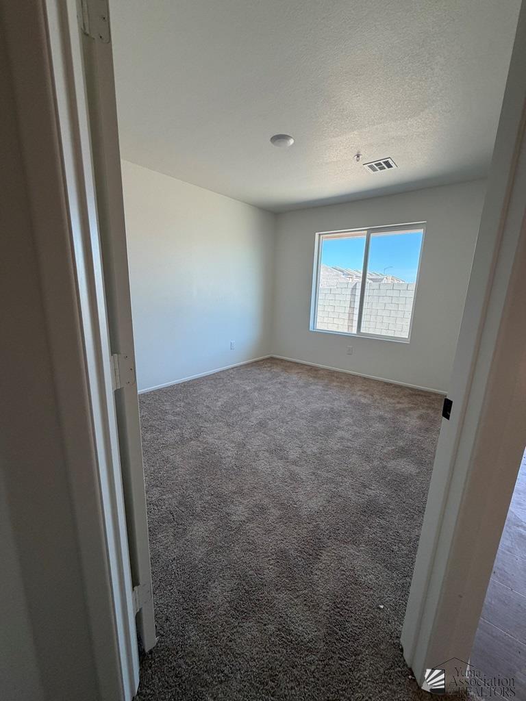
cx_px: 263
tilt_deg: -12.5
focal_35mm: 14
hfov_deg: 85.7
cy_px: 350
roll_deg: -1.8
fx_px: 284
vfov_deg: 102.1
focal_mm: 2.22
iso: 200
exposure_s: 1/121
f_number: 2.2
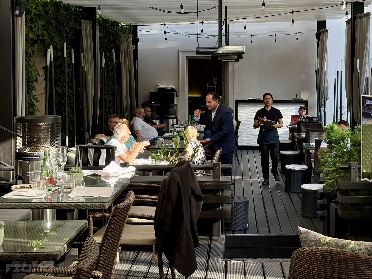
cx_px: 186
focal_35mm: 48
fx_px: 516
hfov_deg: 39.7
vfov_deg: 30.3
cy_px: 140
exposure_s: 1/407
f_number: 1.78
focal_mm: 6.76
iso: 100
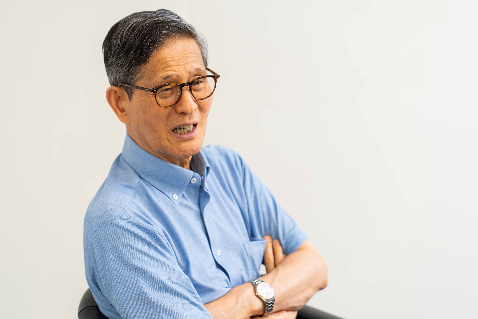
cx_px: 239
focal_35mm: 85
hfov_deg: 23.9
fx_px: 1129
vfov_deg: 16.1
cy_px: 160
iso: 400
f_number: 3.2
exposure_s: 1/125
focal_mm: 85
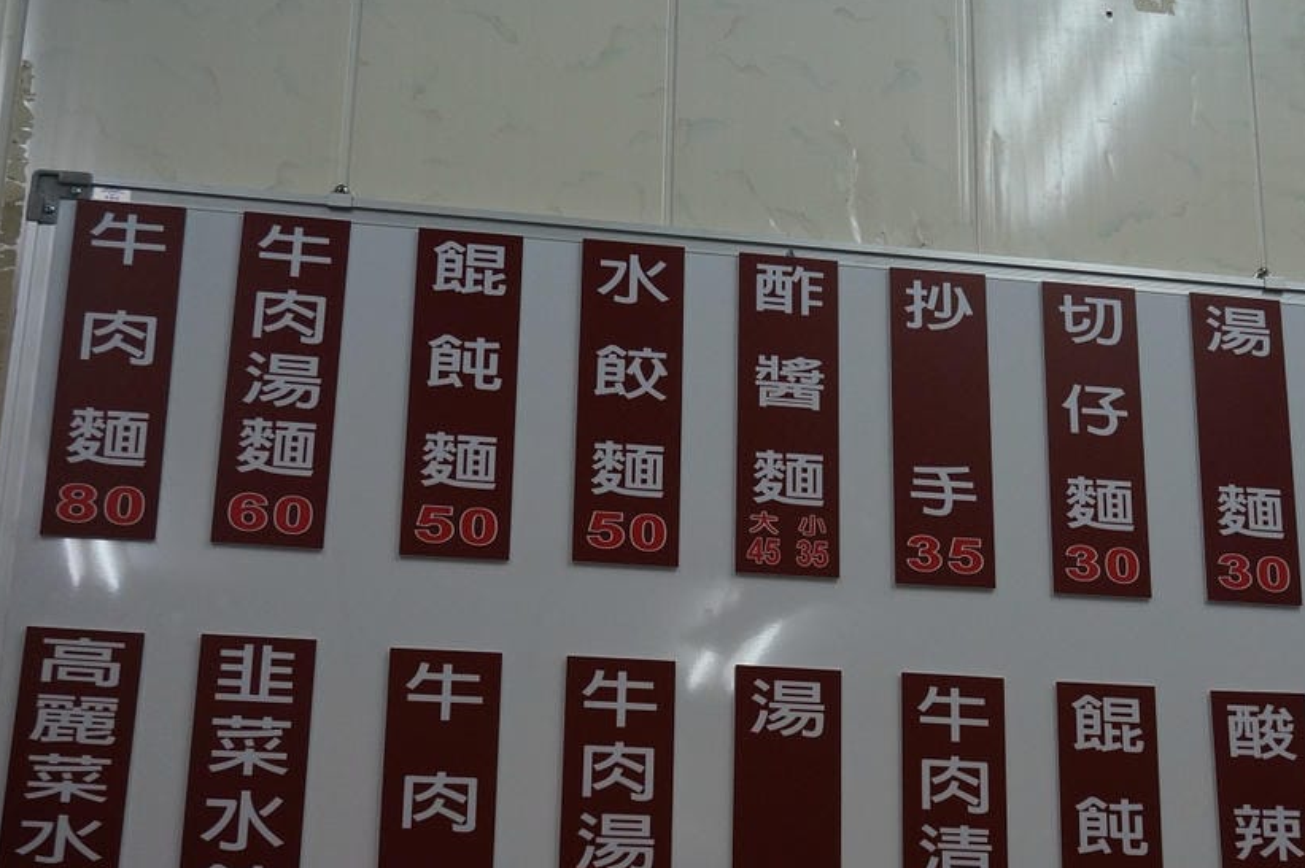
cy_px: 548
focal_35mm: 57
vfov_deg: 23.7
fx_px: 2065
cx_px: 795
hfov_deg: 34.9
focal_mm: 26
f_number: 4.5
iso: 640
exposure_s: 1/160
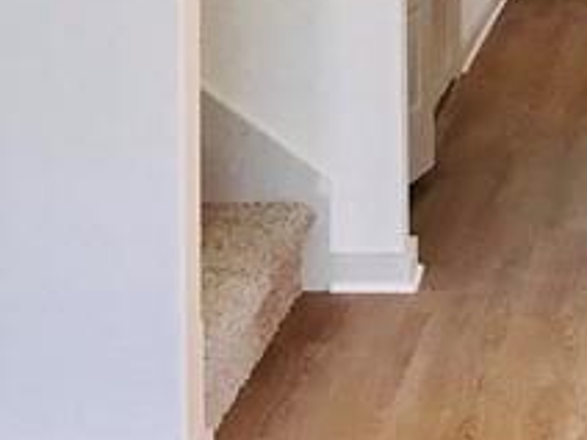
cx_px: 750
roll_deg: +0.1
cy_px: -64
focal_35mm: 135
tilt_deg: -6.4
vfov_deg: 10.8
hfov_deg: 14.1
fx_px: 2289
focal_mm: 3.99
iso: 32
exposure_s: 1/30
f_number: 1.8
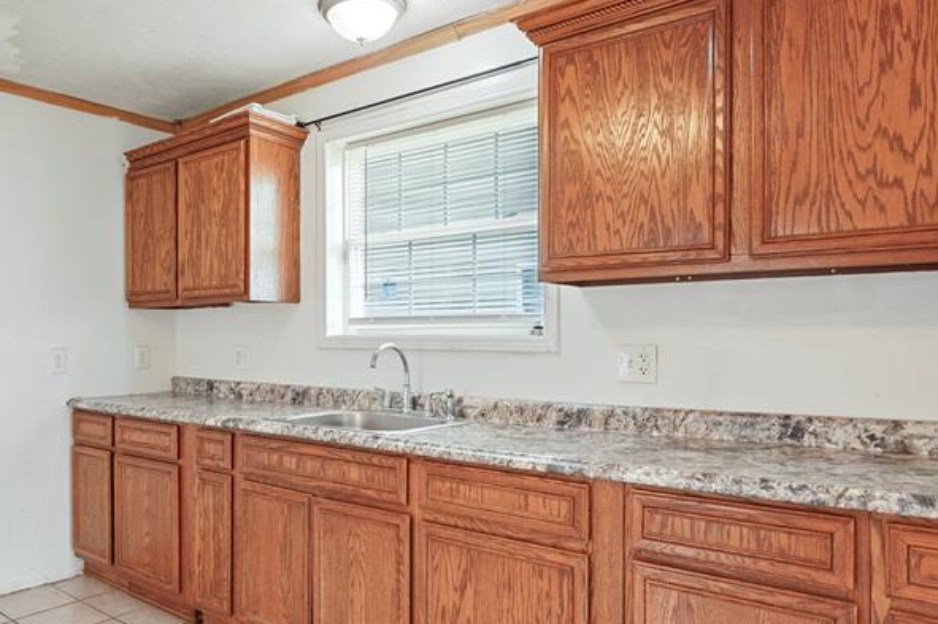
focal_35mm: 26
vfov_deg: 49.5
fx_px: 677
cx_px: 363
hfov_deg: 68.6
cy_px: 310
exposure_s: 1.3
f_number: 8
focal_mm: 10
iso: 100
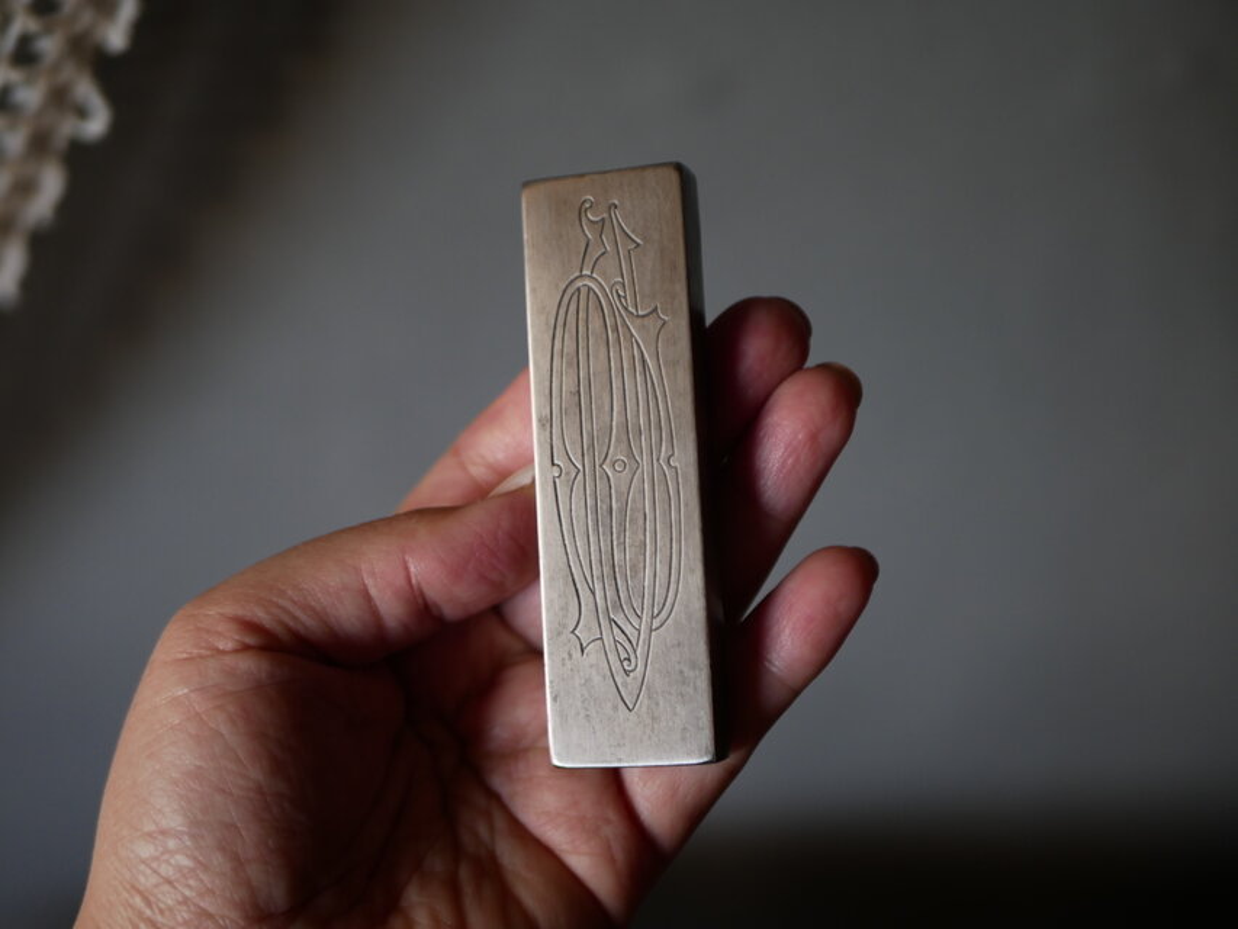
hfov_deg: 38.2
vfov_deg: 29.1
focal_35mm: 50
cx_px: 619
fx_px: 1788
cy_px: 464
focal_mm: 25
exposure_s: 1/125
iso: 400
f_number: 1.7
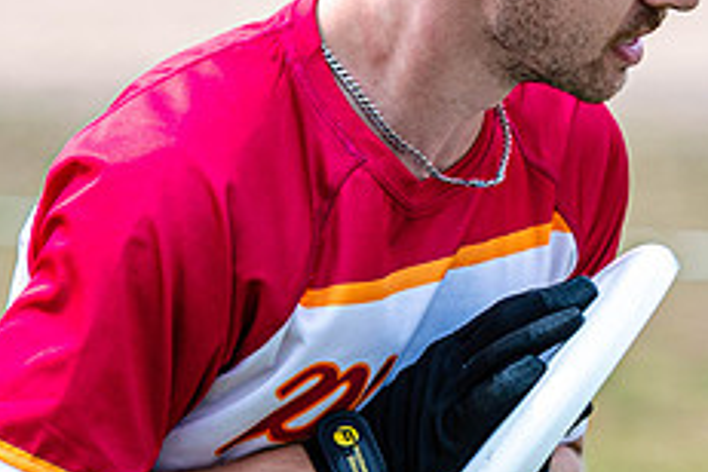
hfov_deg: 3.0
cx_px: 217
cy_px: 83
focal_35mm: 678
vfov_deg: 2.0
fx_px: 13333
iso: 125
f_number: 3.2
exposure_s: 1/1250
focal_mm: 135
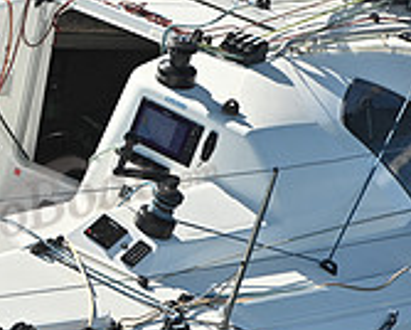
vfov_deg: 2.4
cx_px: -253
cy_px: 115
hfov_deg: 3.0
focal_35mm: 651
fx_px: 7928
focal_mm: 200
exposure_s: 1/1600
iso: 320
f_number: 9
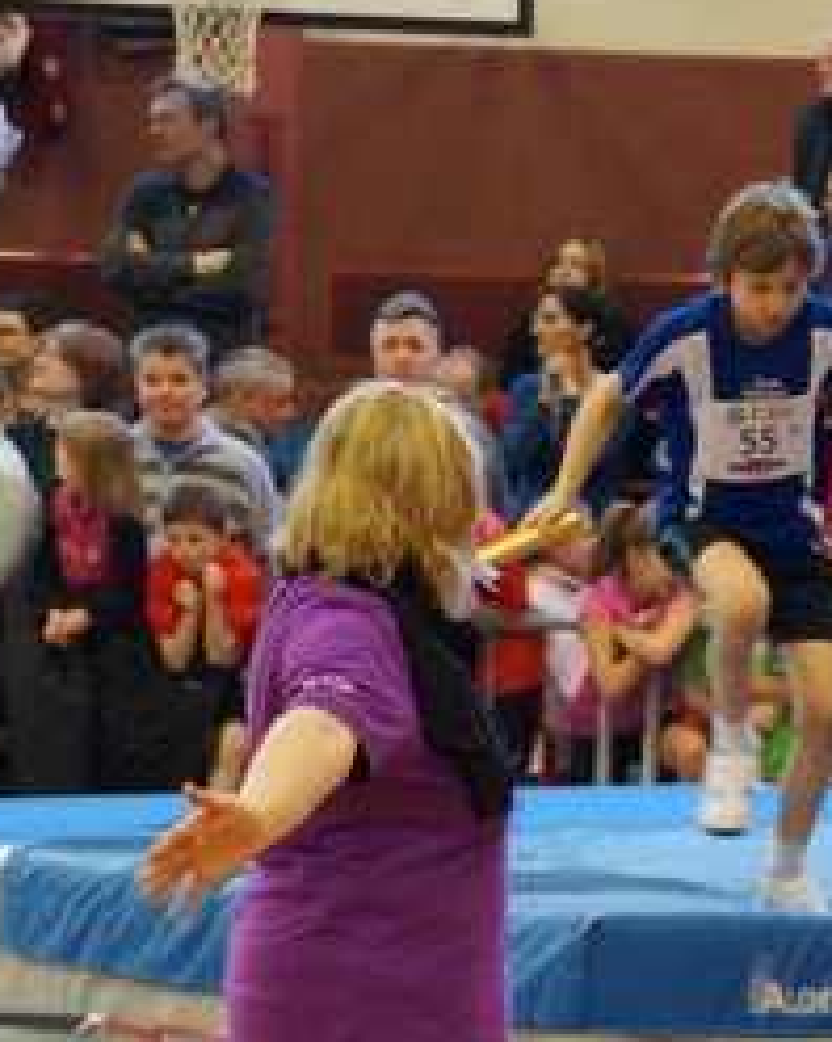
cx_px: 933
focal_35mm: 230
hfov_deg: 6.7
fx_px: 7089
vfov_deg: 8.4
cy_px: 523
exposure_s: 1/100
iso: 3200
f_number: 5.6
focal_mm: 75
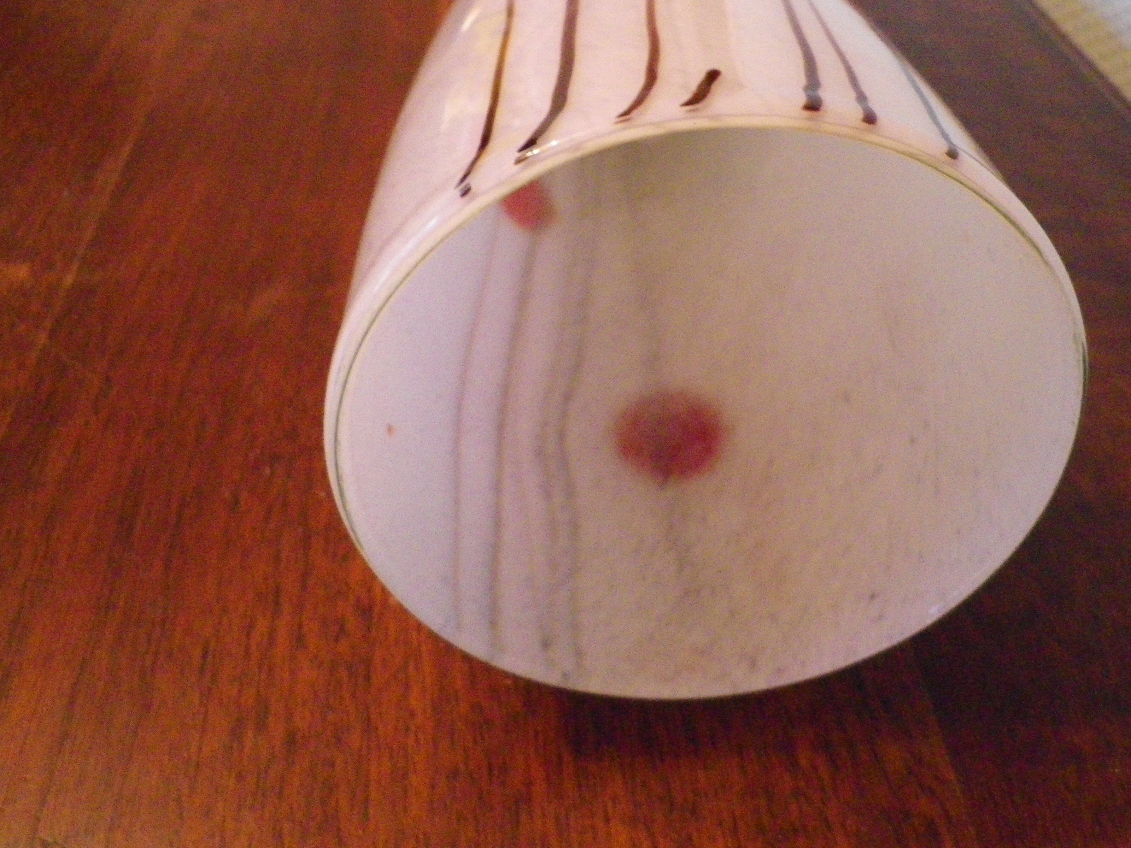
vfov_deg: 40.5
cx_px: 676
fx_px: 1144
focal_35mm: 35
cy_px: 340
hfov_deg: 52.3
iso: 800
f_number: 2.6
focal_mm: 4.9
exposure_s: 1/25
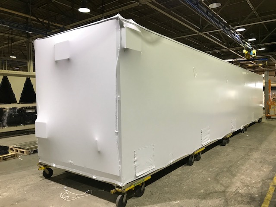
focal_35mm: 28
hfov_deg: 63.4
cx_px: 138
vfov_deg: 49.7
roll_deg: +1.3
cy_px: 104
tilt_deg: -1.0
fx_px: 223
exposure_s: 1/30
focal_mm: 3.99
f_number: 1.8
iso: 32
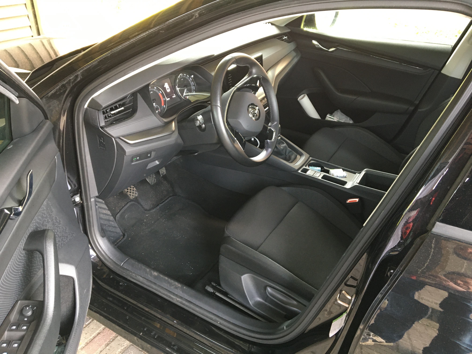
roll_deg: -2.3
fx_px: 395
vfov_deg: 48.2
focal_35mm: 29
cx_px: 236
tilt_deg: -30.4
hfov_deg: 61.7
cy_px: 177
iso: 160
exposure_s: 1/33
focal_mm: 4.15
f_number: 2.2
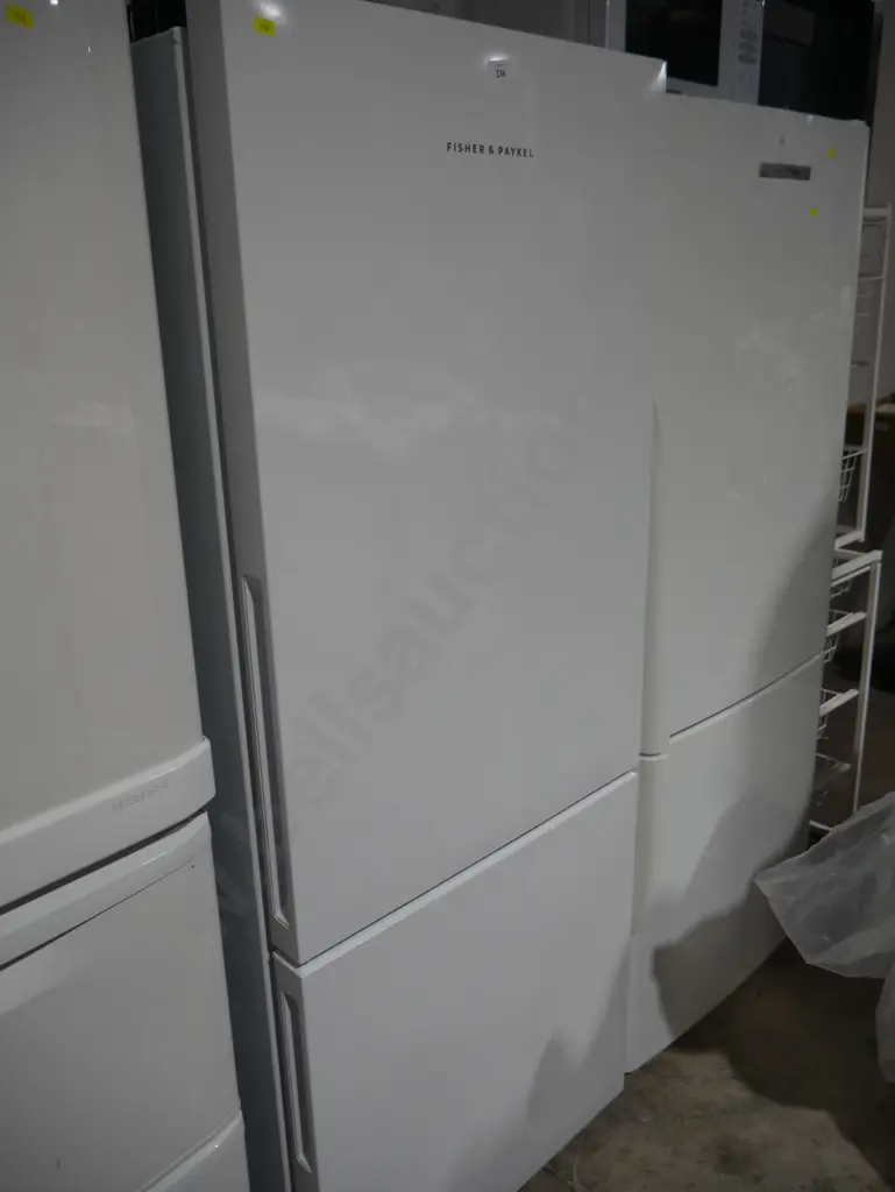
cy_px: 596
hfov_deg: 49.8
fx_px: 964
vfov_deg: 63.4
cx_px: 448
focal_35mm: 28
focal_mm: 14
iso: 200
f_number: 3.5
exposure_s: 1/125
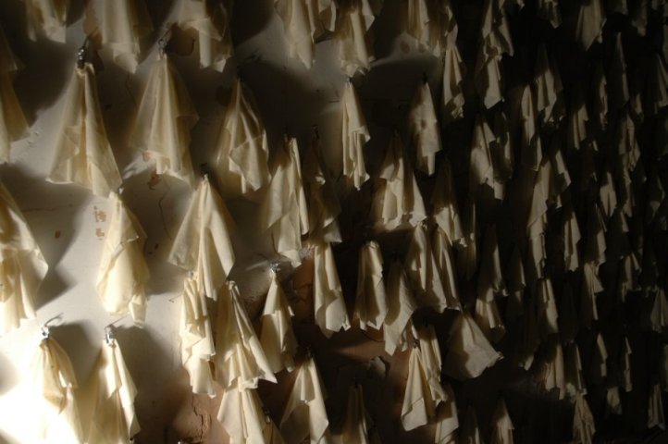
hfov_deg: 57.3
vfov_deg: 39.9
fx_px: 612
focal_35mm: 33
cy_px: 222
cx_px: 334
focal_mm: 22
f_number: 3.8
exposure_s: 1/10
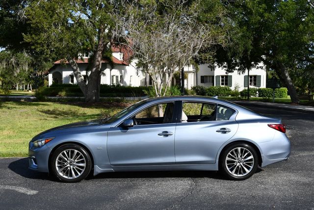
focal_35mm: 44
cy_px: 105
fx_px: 384
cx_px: 157
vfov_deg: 30.6
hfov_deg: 44.5
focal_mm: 22
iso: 100
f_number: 9
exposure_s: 1/320
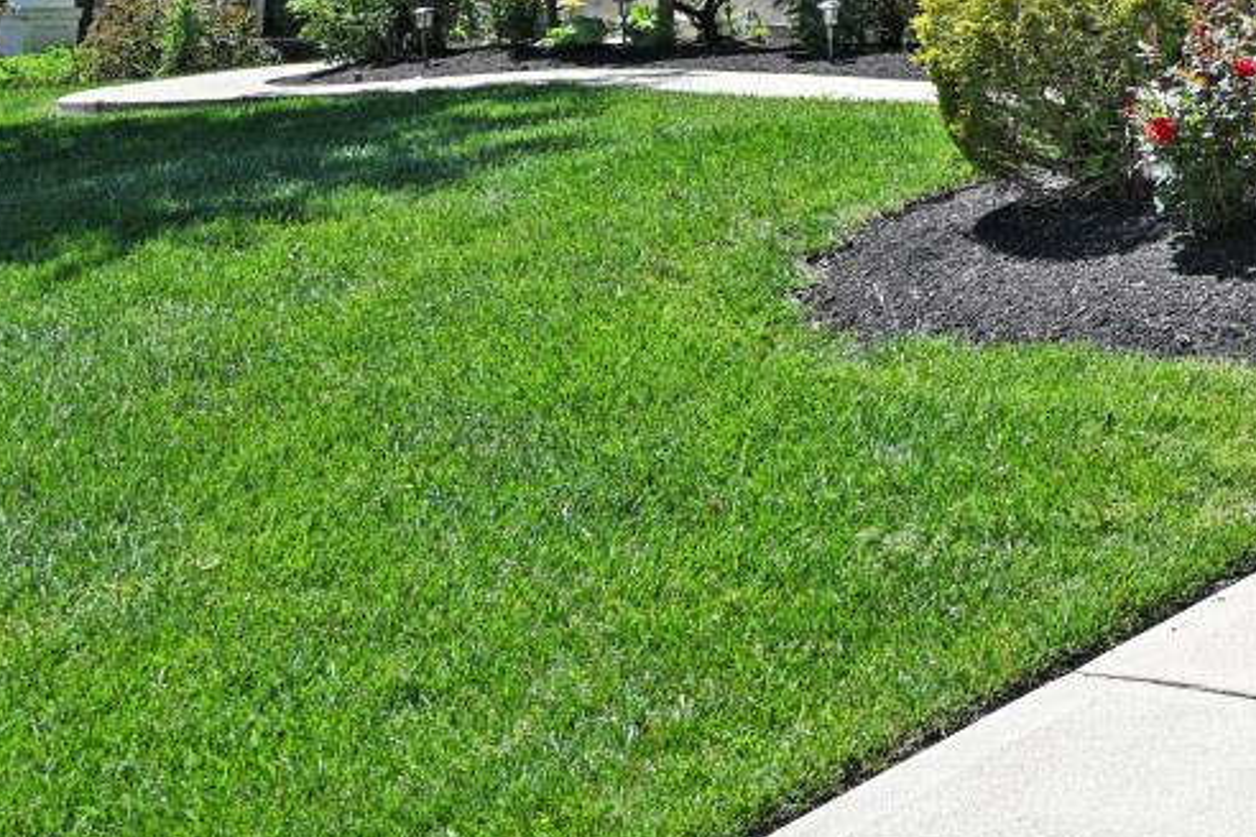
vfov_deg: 18.9
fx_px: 2286
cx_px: 1670
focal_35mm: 66
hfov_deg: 25.9
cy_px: -322
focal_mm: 21.5
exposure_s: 1/320
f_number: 6.3
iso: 100
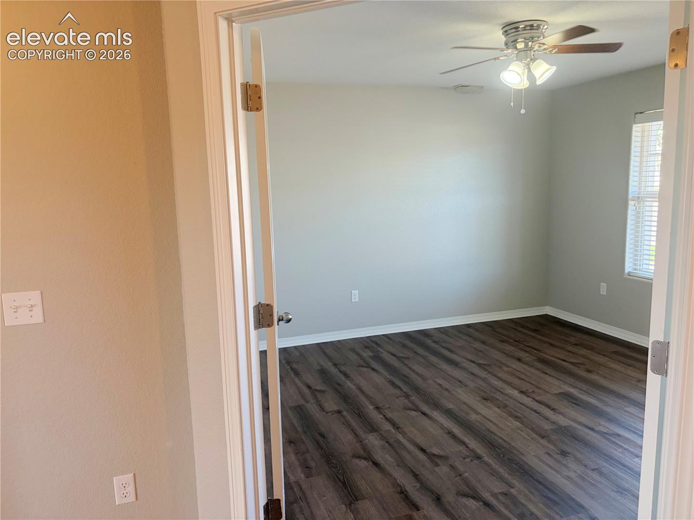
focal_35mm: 26
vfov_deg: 53.1
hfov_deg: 67.3
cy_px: 260
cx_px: 347
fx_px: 521
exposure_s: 1/120
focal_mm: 5.96
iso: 200
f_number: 1.6
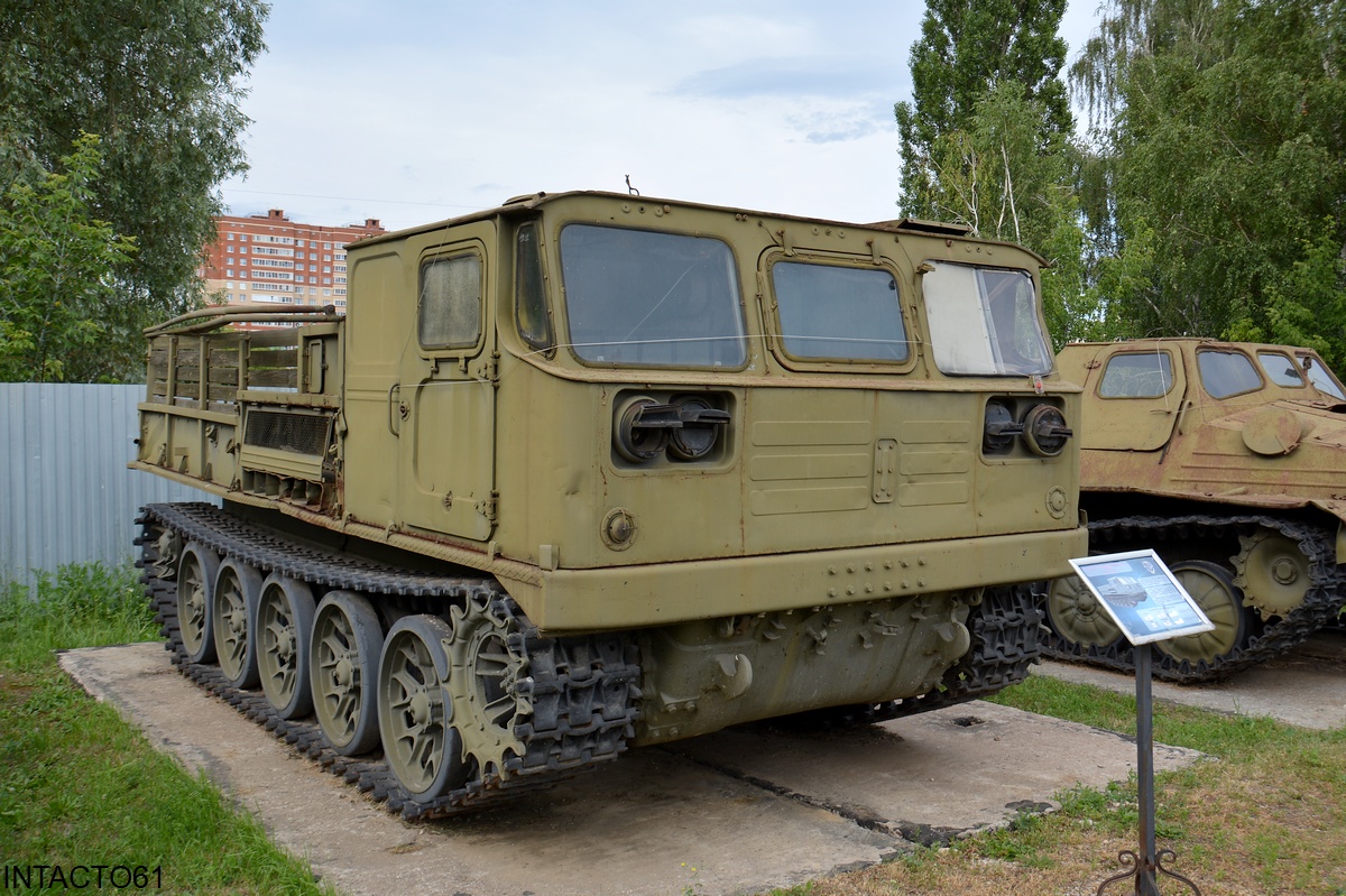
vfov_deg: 39.9
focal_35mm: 33
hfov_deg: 57.2
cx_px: 673
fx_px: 1233
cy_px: 448
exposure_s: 1/250
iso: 160
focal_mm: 22
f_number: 8
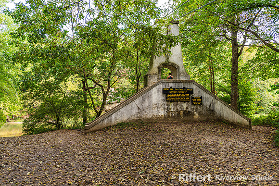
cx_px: 140
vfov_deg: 53.2
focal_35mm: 24
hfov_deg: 73.7
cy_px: 93
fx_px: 186
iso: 72
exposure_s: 1/100
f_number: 2.8
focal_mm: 24
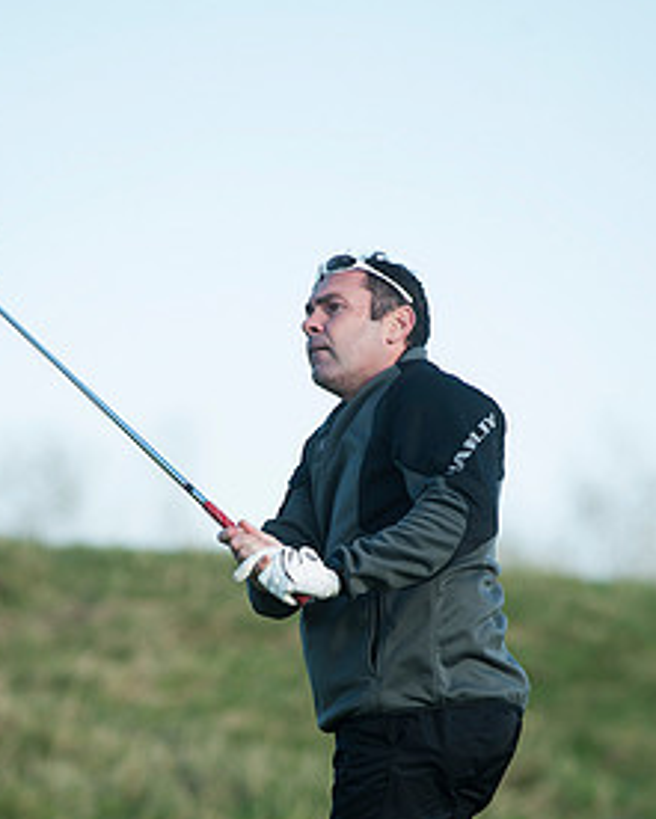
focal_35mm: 458
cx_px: 281
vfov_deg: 4.2
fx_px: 11109
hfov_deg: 3.4
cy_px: 605
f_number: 5.6
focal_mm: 300
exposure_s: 1/1250
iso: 400
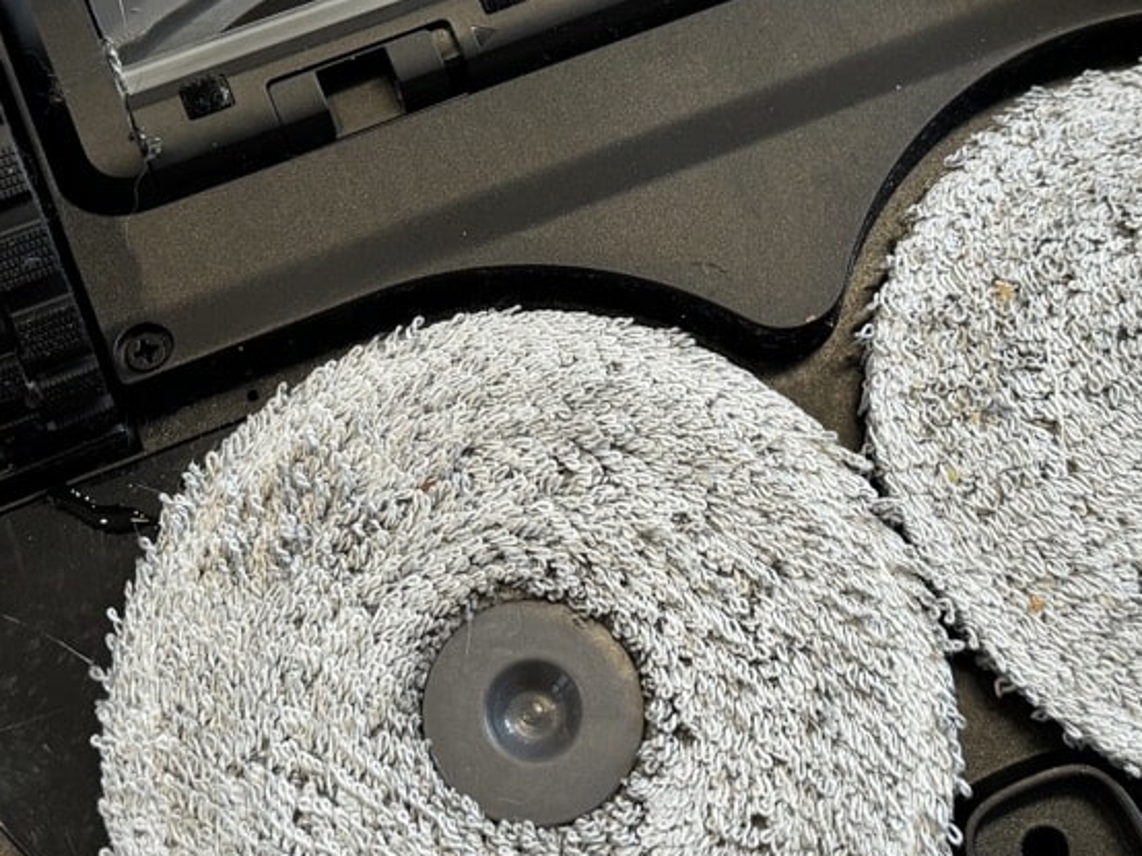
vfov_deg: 22.3
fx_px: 2143
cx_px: 538
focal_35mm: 65
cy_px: 197
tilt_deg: -61.5
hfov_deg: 29.8
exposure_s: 1/74
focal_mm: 6.76
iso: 200
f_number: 1.78
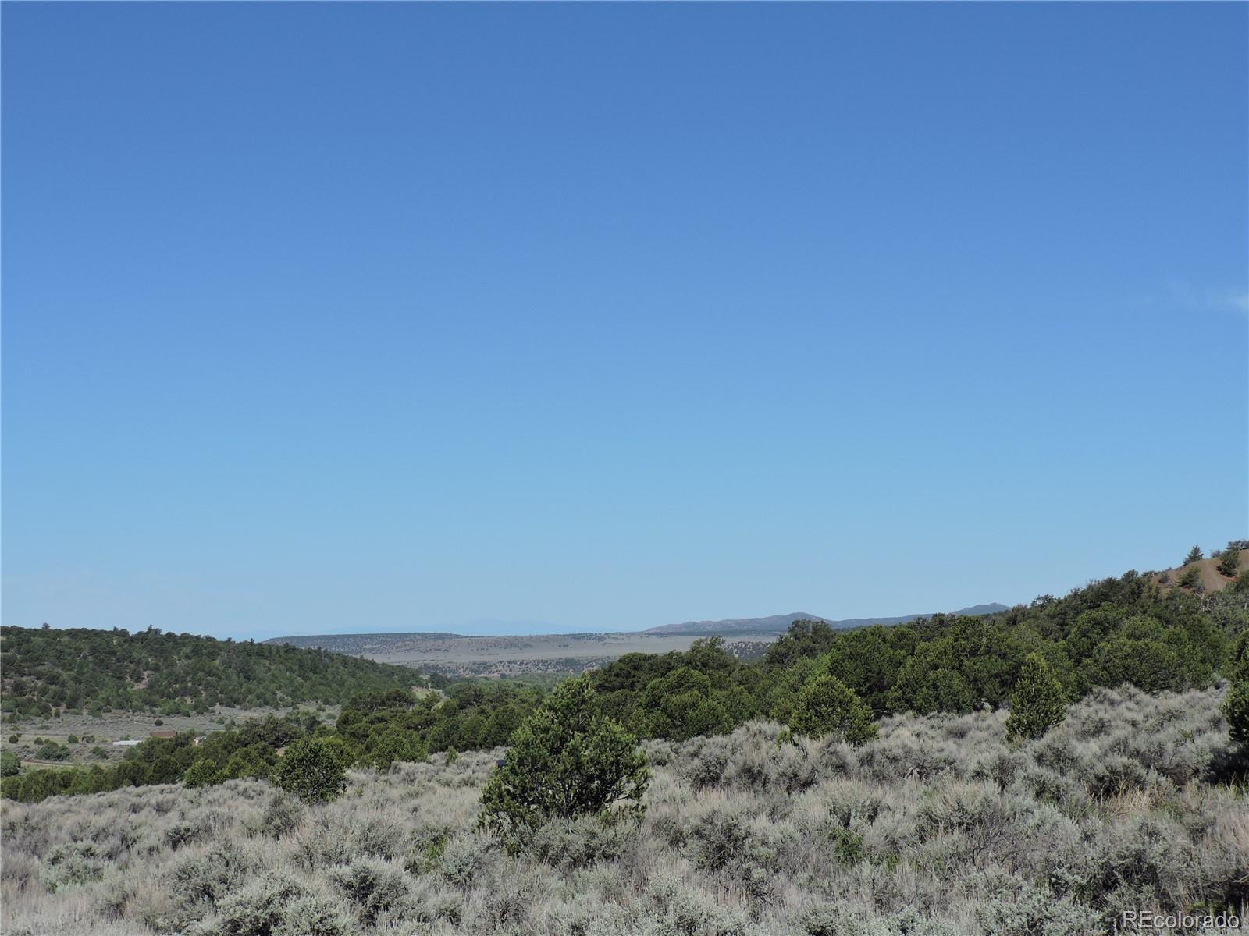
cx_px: 624
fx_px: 1984
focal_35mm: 55
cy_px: 468
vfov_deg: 26.6
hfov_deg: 34.9
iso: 100
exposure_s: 1/1250
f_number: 4.1
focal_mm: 9.8
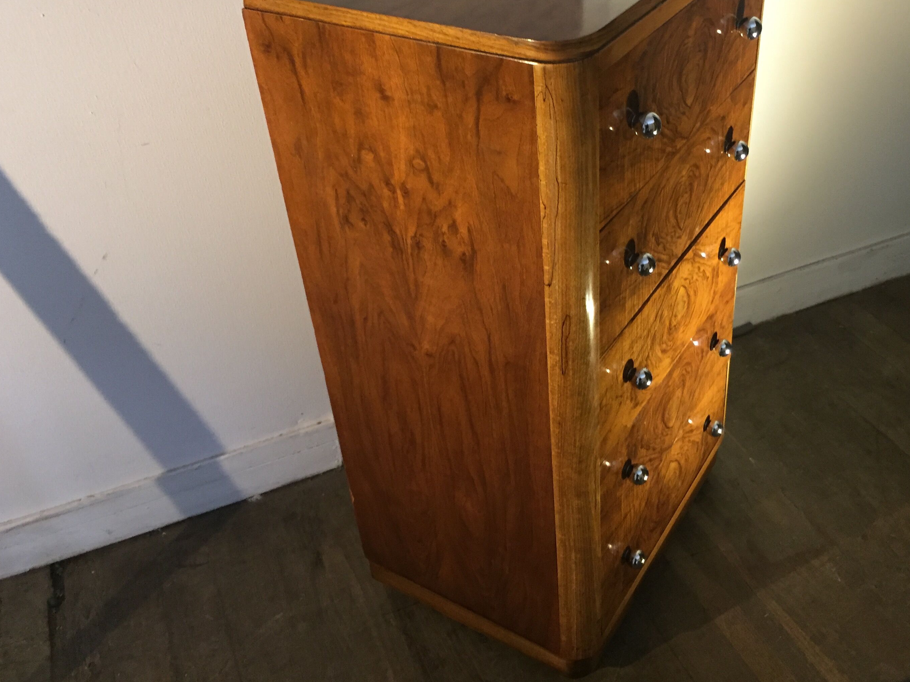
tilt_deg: -35.8
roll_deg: +3.9
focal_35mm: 35
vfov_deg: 40.6
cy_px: 284
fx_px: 920
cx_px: 526
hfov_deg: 52.4
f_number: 2.2
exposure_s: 1/33
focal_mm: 4.15
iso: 250
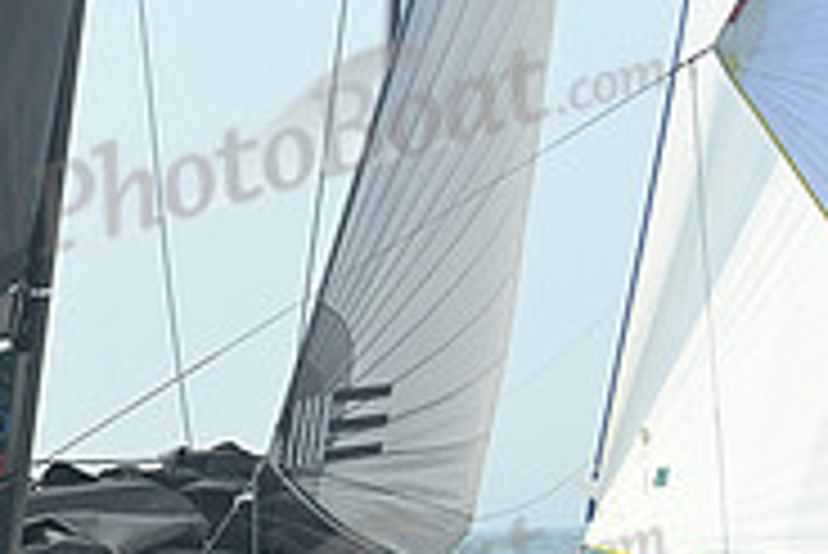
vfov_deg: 6.2
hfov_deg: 9.2
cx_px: -198
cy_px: 435
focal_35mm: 221
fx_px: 5087
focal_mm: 70
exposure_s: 1/1250
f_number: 6.3
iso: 320
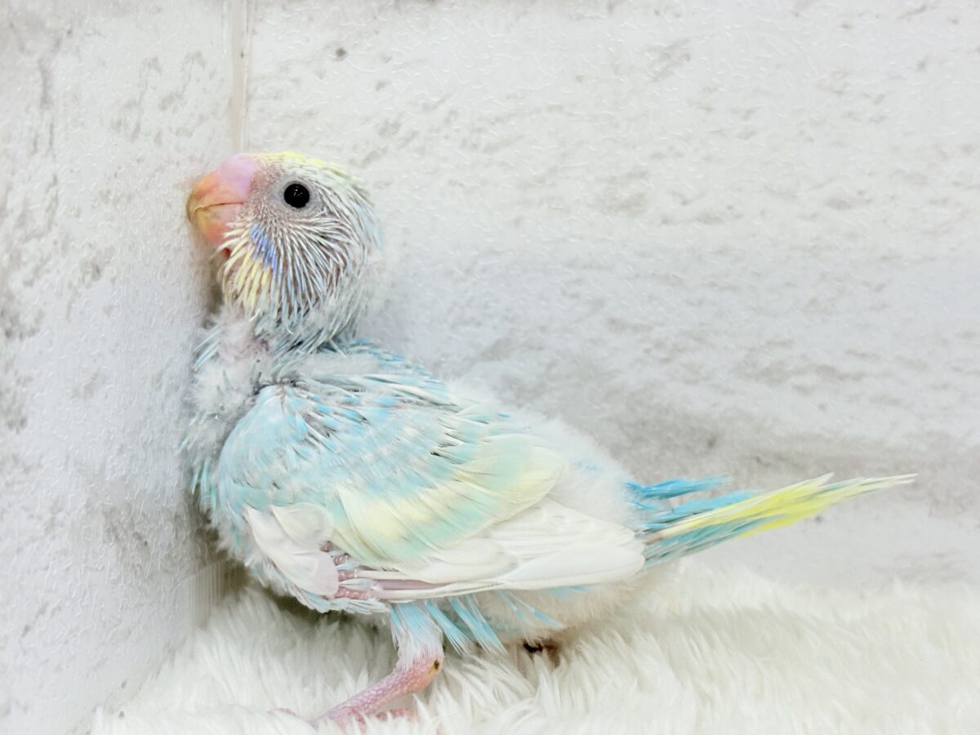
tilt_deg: -10.2
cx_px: 490
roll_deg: +0.1
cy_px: 368
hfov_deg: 36.8
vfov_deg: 28.0
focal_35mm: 52
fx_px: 1472
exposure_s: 1/100
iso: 64
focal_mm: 5.96
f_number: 1.6
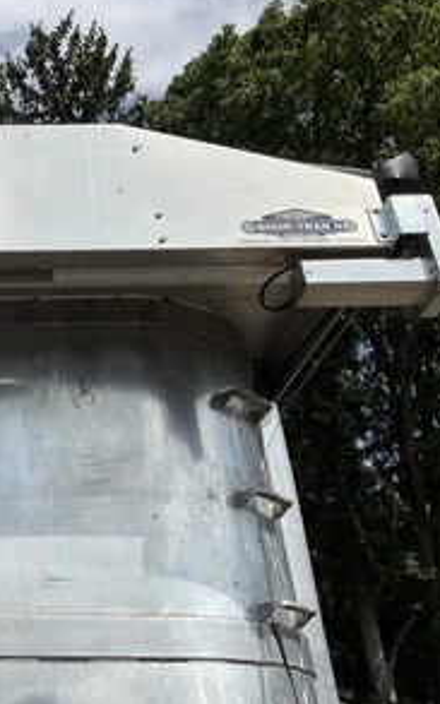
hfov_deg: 28.2
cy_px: 346
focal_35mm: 42
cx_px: -24
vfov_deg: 47.2
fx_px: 806
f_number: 1.8
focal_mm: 3
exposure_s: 1/3125
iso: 25
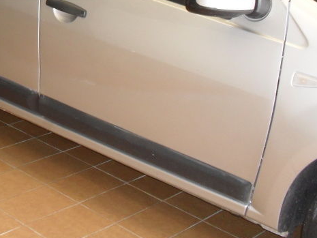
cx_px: -7
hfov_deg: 24.1
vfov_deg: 18.5
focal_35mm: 77
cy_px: -20
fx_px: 705
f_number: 3.2
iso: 200
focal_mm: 6.3
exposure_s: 1/45
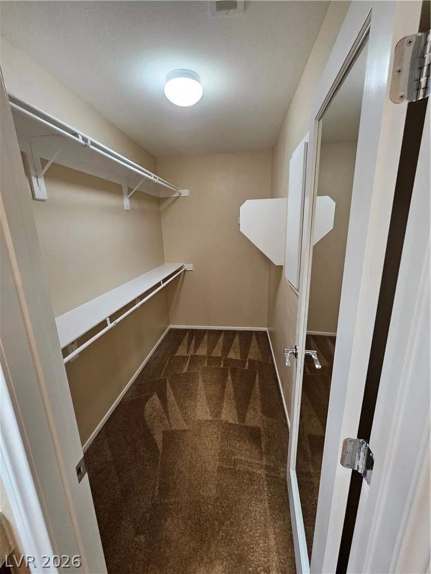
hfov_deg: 89.9
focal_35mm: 13
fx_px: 216
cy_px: 287
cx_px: 216
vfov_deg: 106.2
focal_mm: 2.2
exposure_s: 1/60
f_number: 2.2
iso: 320
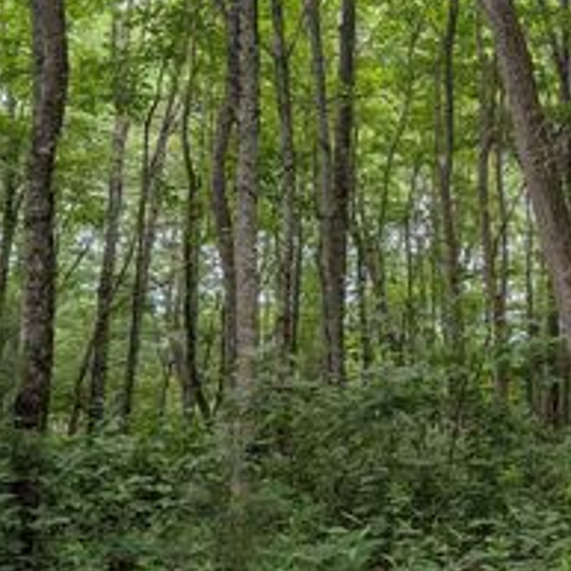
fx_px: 1026
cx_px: 464
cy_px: 235
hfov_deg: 30.3
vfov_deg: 31.0
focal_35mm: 55
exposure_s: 1/1484
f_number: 1.68
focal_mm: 6.9
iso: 21
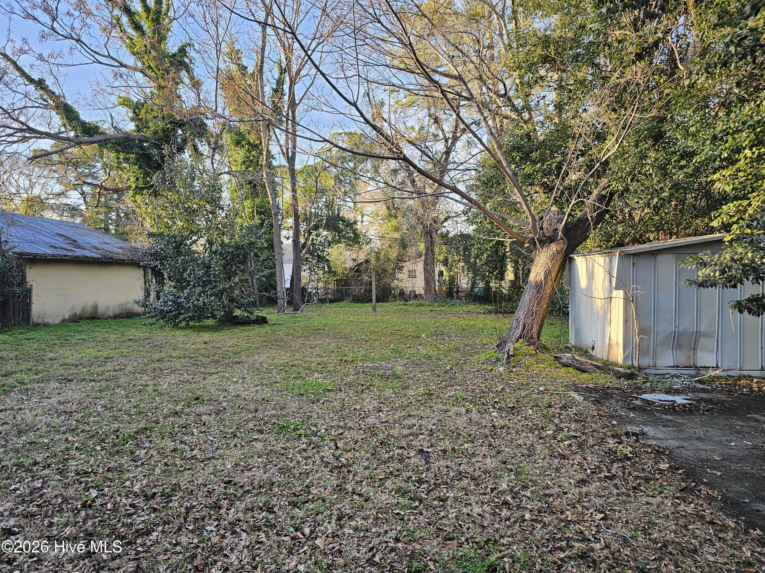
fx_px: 508
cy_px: 286
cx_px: 382
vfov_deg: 58.9
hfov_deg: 73.9
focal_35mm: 23
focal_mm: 6.3
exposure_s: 1/180
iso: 32
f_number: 1.7
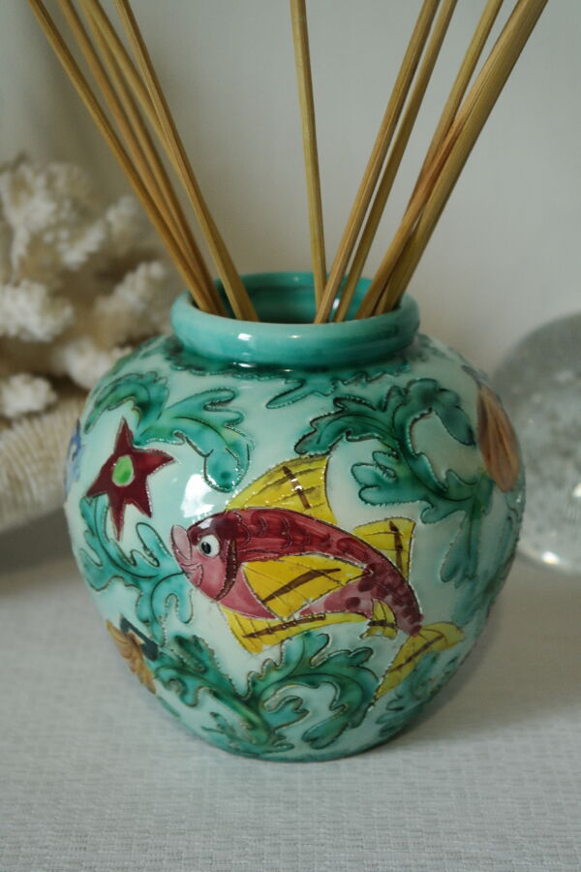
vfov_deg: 26.3
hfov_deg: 17.7
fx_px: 1864
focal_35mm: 77
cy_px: 436
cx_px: 290
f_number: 6.3
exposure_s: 1/30
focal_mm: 50
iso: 800
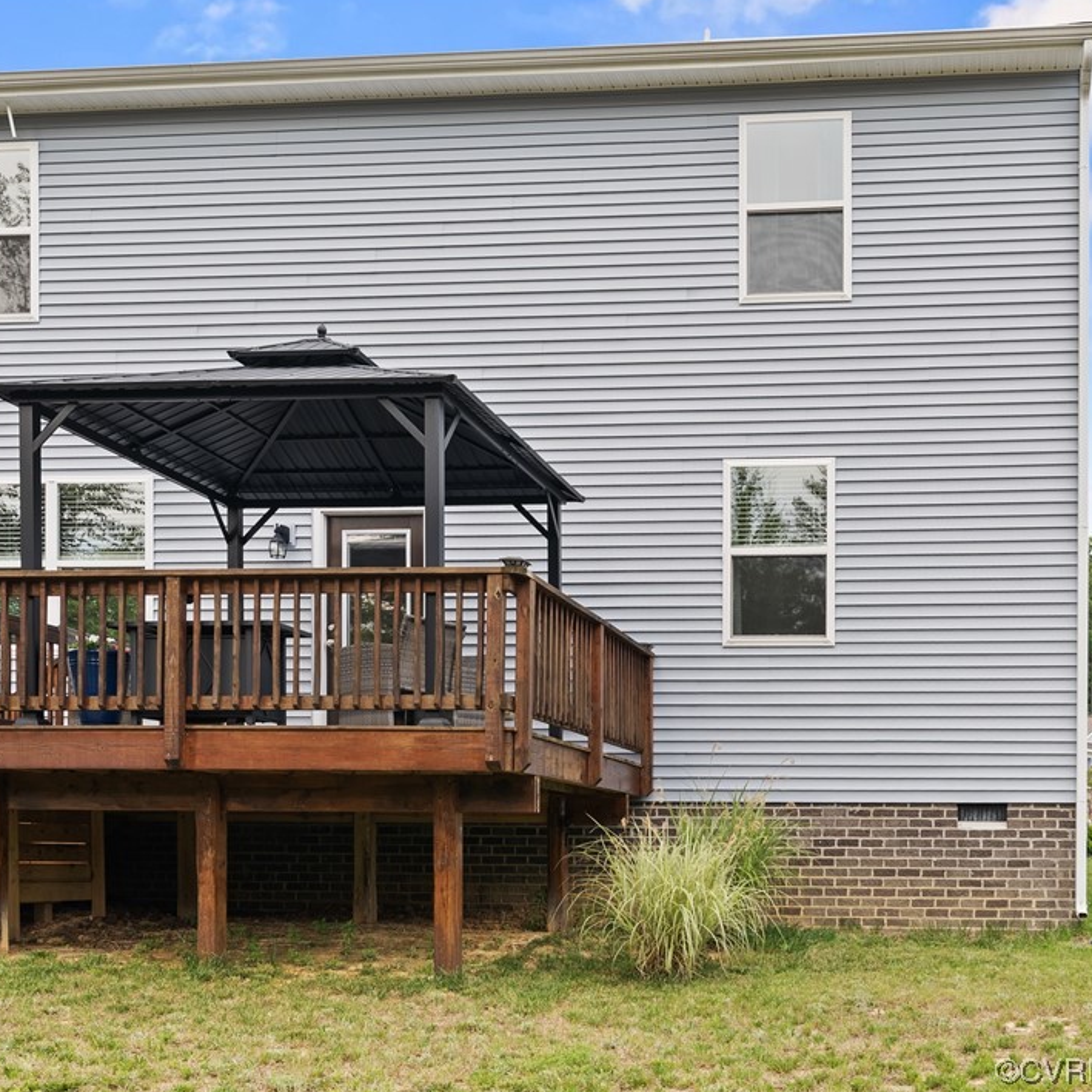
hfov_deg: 42.0
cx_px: 323
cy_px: 545
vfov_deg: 42.8
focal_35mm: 39
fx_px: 1392
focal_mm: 30
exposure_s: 1/20
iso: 100
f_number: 8
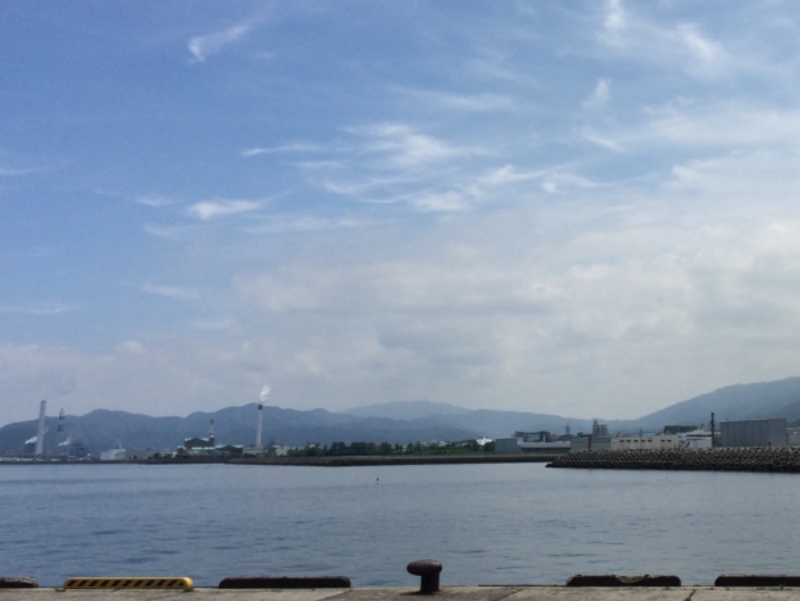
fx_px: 1133
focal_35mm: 49
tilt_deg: +11.3
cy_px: 210
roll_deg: -0.1
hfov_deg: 37.2
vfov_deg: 29.5
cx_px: 667
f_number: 2.2
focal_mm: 4.15
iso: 32
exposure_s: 1/5128
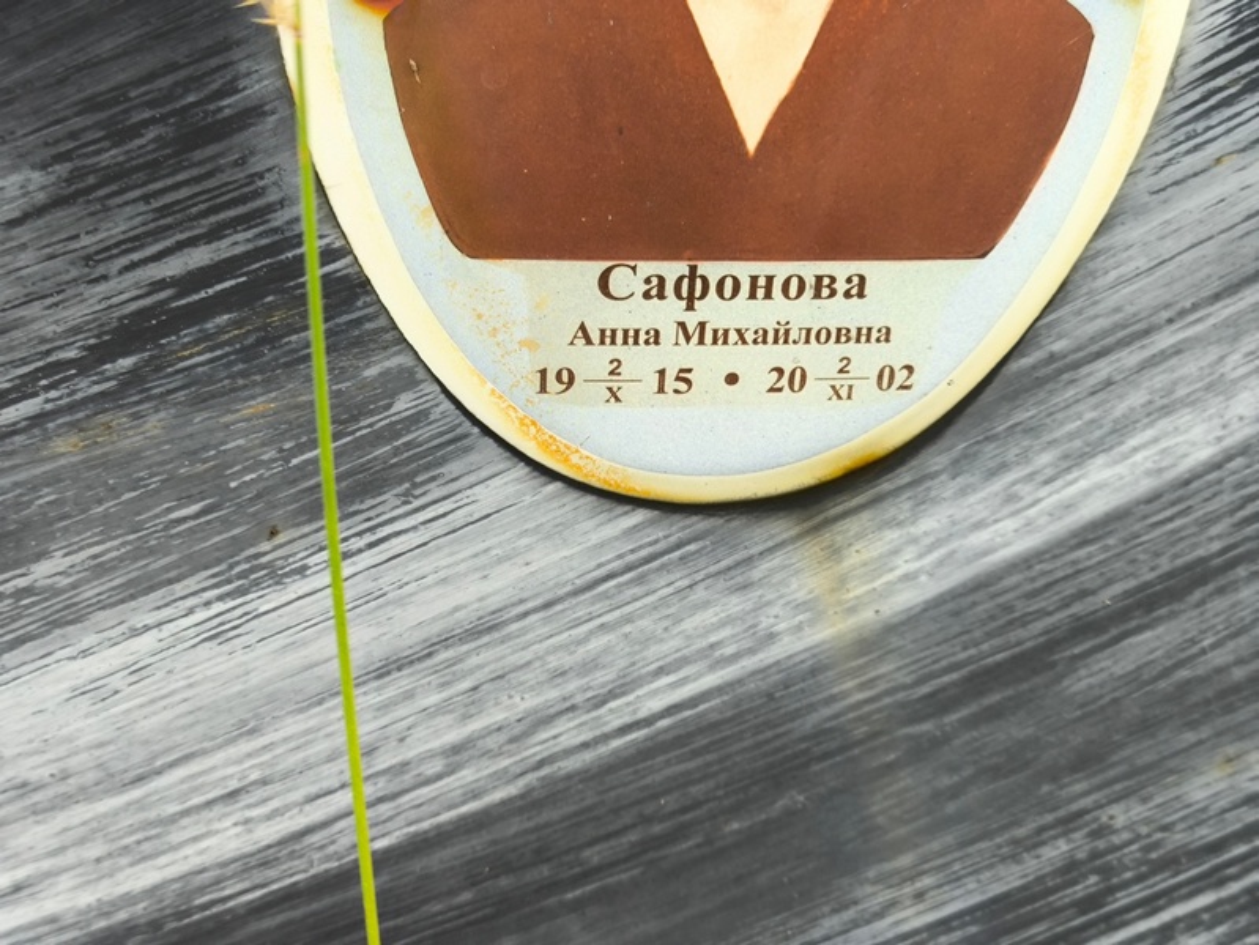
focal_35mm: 50
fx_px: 1819
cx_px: 630
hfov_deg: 38.2
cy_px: 472
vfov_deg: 29.1
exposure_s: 1/60
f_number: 1.7
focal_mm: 4.71
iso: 64
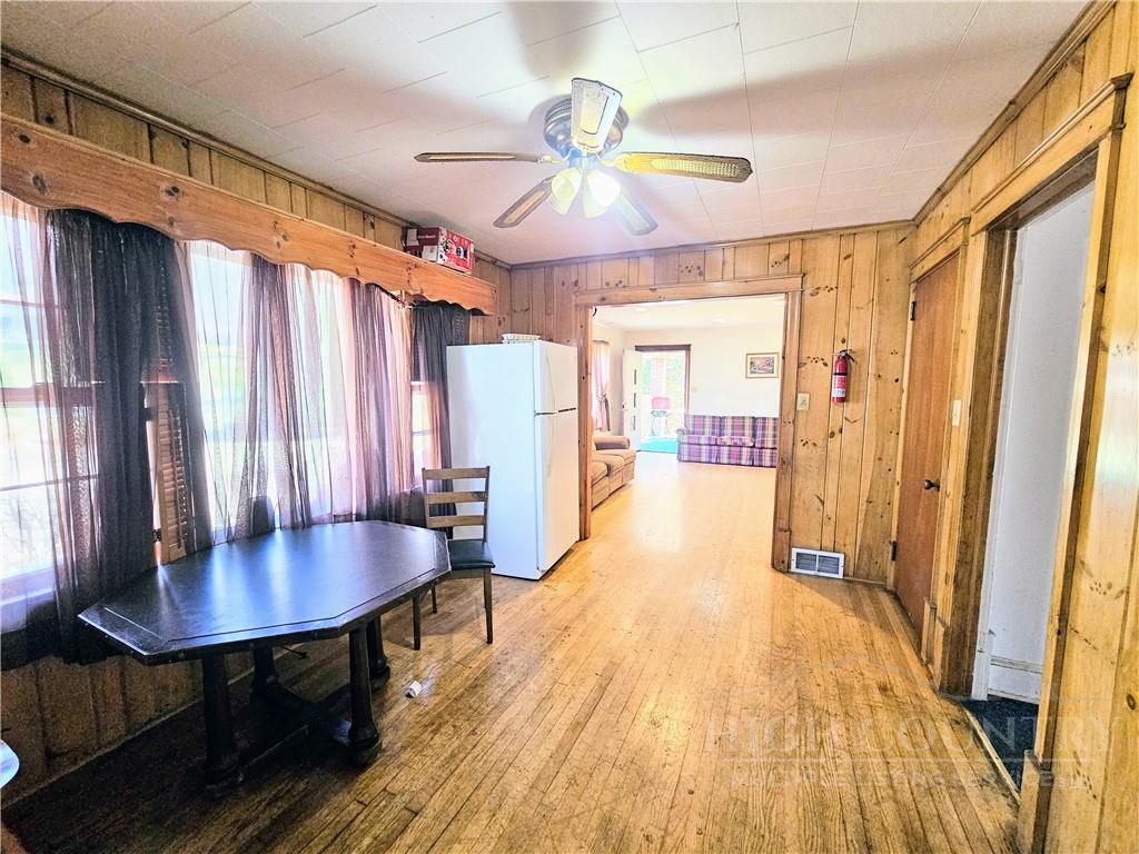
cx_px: 570
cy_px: 427
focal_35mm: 13
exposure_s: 1/60
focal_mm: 2.2
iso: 400
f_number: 2.2
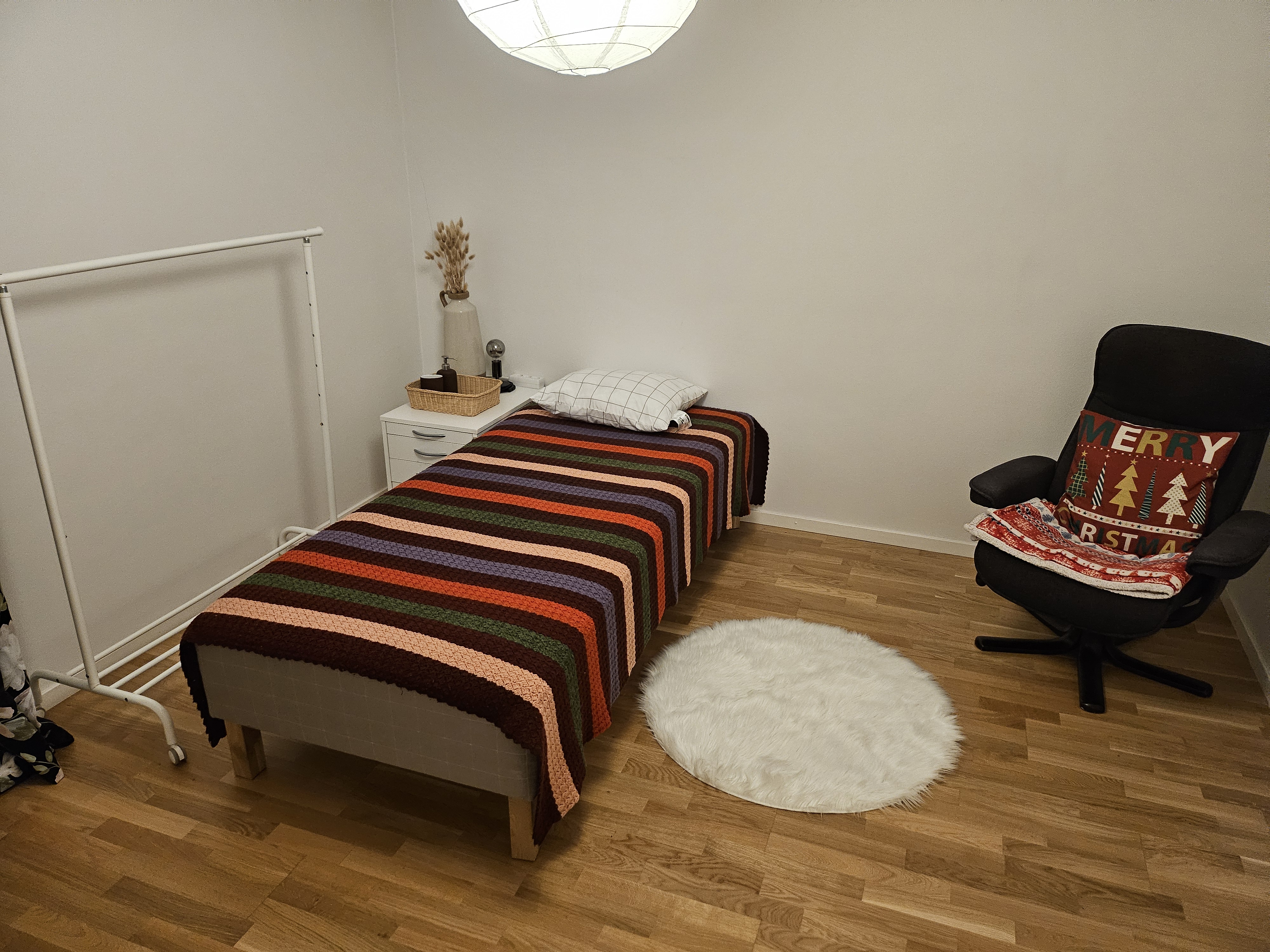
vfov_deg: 56.8
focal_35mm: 24
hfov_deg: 71.6
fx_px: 881
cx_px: 635
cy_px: 476
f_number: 1.8
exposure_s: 1/50
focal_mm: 5
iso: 800
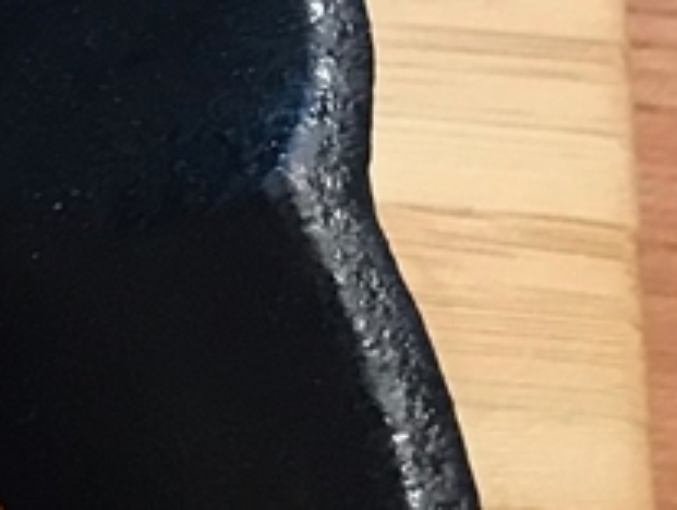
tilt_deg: -60.6
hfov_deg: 10.0
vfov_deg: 9.0
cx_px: -1161
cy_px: 706
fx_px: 3174
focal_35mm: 162
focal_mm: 3.99
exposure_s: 1/15
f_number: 1.8
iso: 64
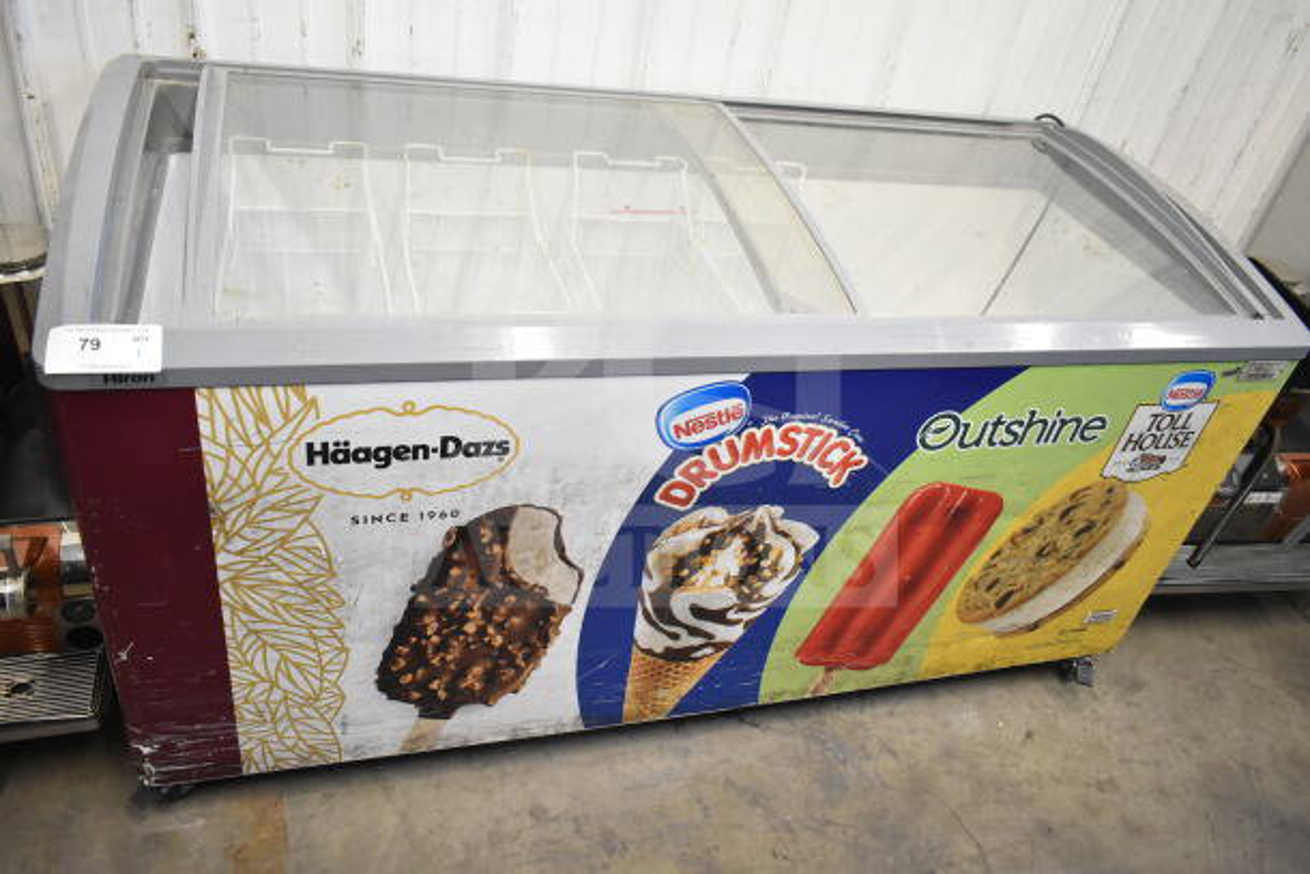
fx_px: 983
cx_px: 655
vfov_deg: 48.0
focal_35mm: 27
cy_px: 437
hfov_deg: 67.4
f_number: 3.5
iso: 1600
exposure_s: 1/80
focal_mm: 18
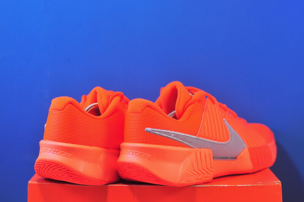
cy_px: 101
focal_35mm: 75
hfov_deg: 27.0
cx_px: 152
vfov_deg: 18.1
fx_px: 632
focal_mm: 50
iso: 250
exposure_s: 1/320
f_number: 2.8
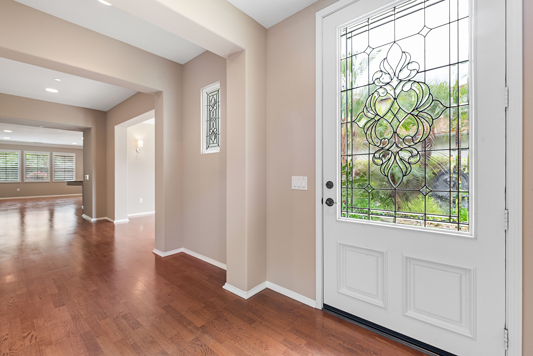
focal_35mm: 16
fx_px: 237
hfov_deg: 96.7
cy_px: 178
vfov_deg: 73.8
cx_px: 266
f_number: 8
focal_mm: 16
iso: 400
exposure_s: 1/6
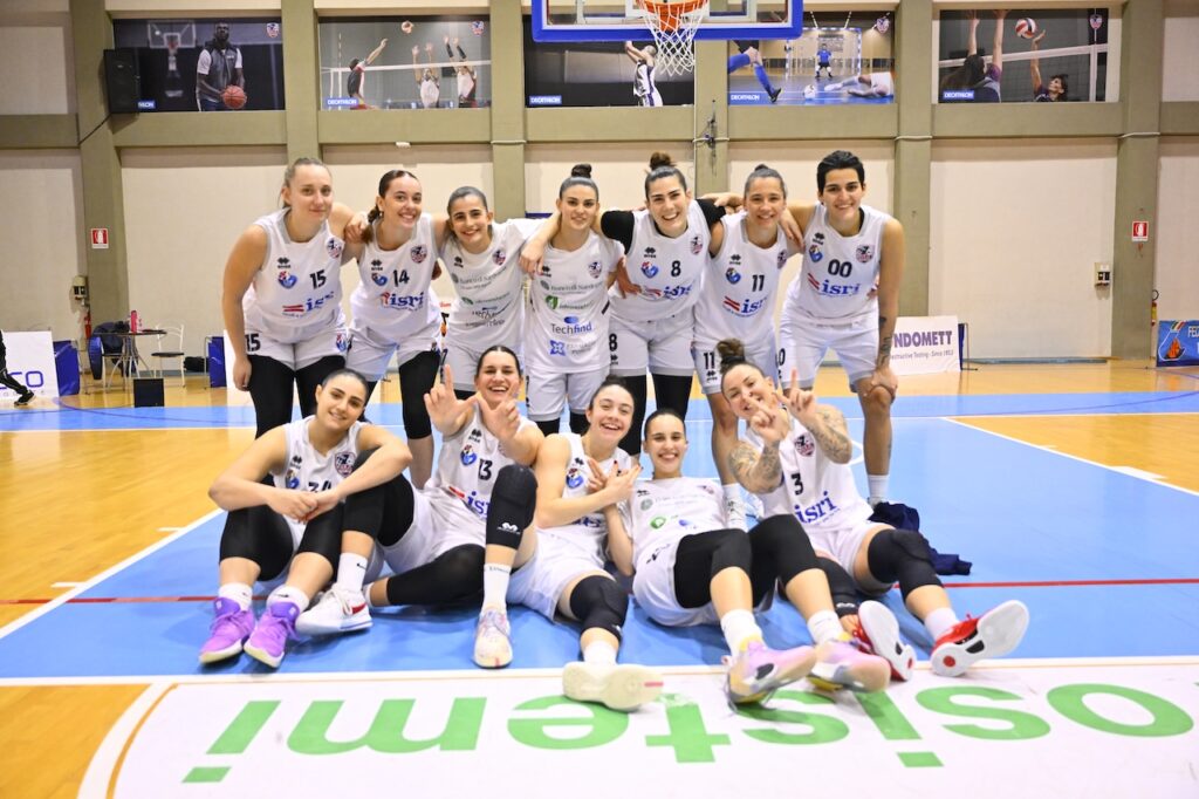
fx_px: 999
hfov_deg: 61.9
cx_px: 600
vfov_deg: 43.6
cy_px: 400
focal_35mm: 30
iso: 4000
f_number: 2.8
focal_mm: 30
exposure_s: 1/640
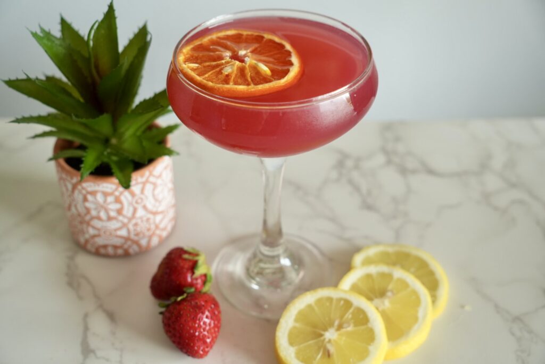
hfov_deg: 45.4
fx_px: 652
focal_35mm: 43
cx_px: 272
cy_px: 182
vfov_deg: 31.2
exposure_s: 1/100
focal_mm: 28.7
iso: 640
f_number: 3.5
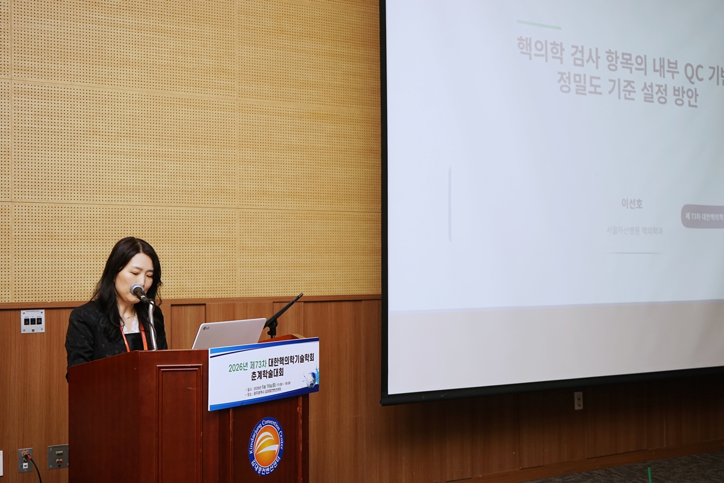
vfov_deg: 28.6
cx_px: 362
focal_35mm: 47
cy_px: 242
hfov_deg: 41.9
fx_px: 945
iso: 400
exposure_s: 1/125
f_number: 6.3
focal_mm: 47
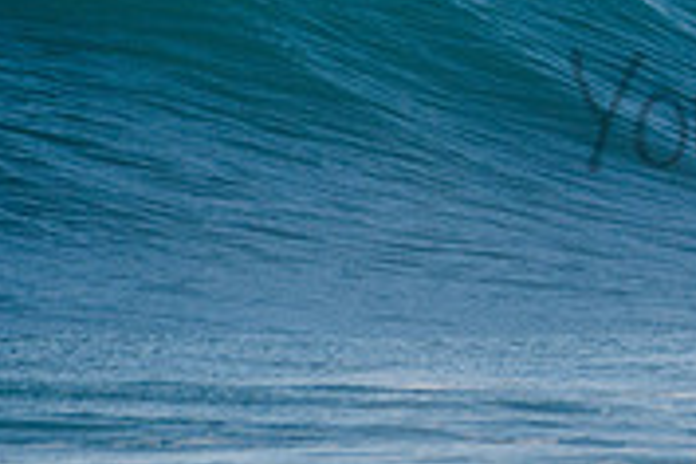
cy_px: 53
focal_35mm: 2009
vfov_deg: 0.7
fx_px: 38838
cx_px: 1231
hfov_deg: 1.0
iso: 125
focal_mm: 500
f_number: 5.6
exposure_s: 1/1600
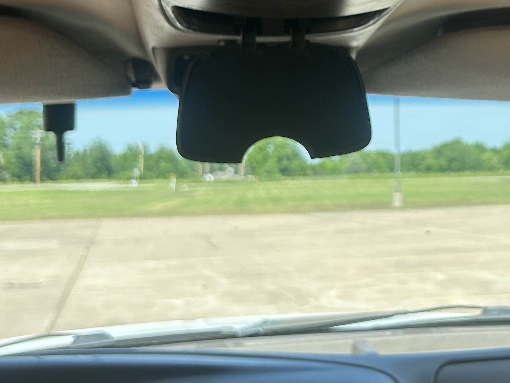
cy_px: 18
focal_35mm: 66
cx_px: 434
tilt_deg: +9.2
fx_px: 972
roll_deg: +1.2
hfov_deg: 28.5
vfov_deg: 21.6
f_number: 1.5
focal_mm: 5.7
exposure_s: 1/1266
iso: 50
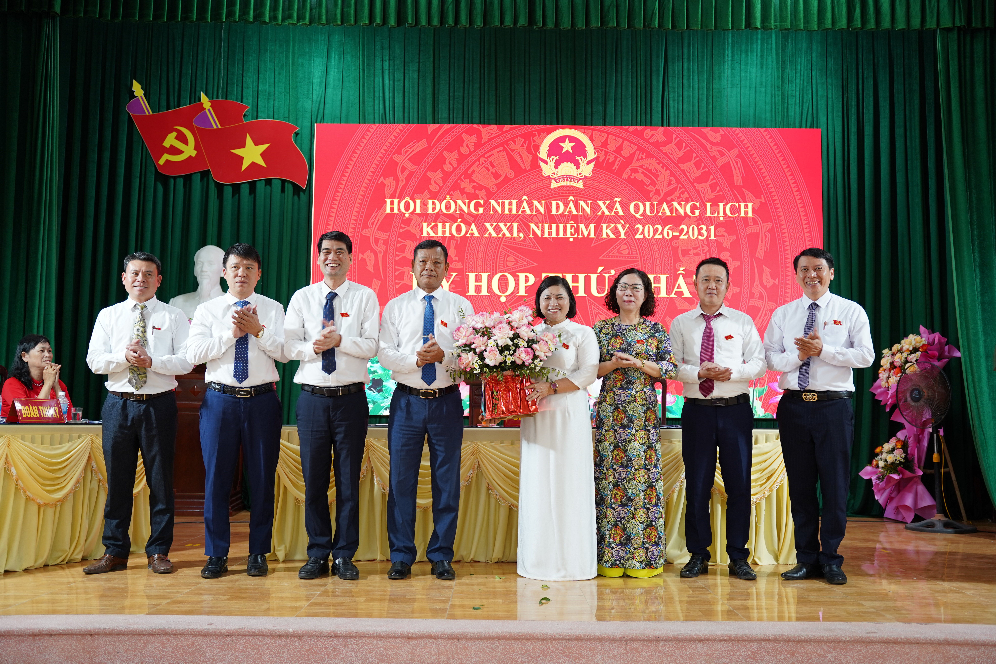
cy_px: 332
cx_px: 498
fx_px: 1026
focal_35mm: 37
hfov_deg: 51.8
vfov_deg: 35.9
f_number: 2.8
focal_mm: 37.1
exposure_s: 1/40
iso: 320
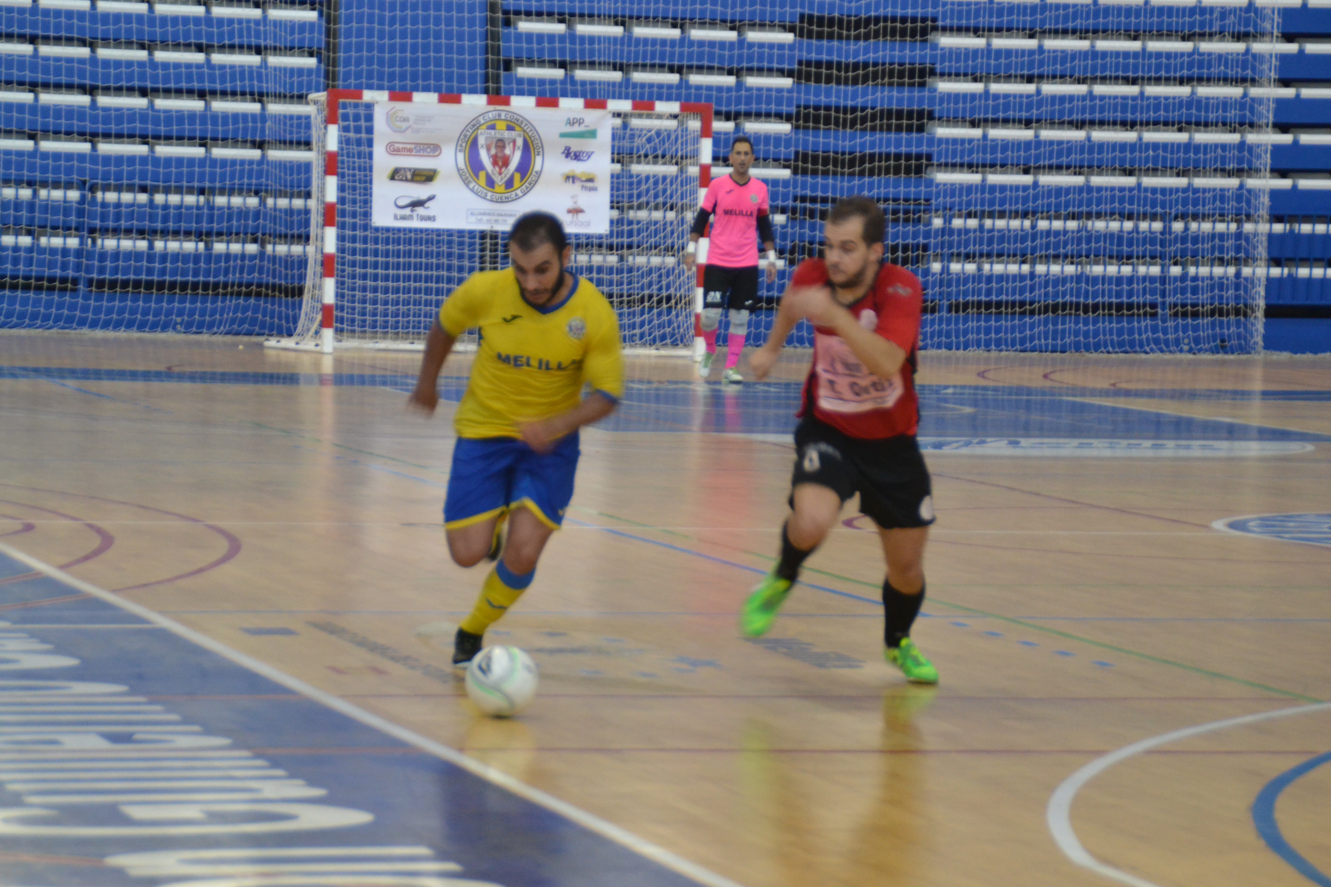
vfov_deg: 9.2
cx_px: 646
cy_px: 454
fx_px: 5528
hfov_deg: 13.7
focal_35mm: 150
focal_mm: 95
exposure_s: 1/125
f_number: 5.6
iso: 1600
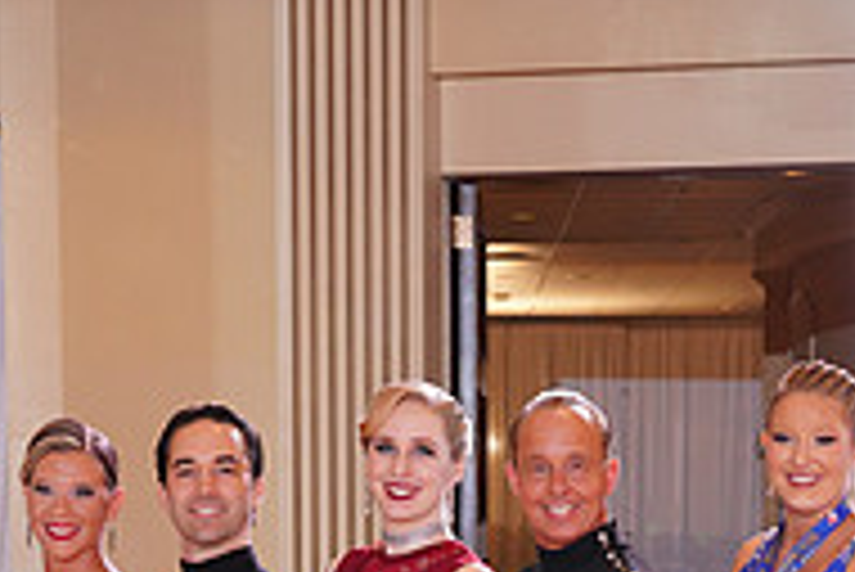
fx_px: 2971
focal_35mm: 125
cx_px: 508
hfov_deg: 16.4
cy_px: 863
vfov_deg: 10.6
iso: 1600
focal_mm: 41
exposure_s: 1/200
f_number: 5
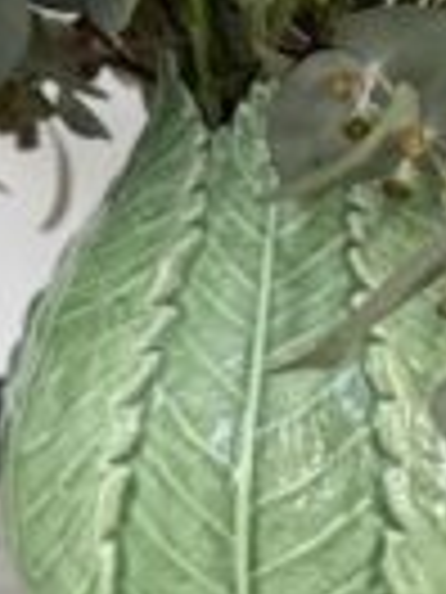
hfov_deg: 7.7
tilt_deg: -9.8
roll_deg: +0.4
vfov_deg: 10.1
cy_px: -4
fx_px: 3333
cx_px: 198
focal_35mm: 194
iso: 200
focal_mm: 7.5
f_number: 2.2
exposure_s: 1/40
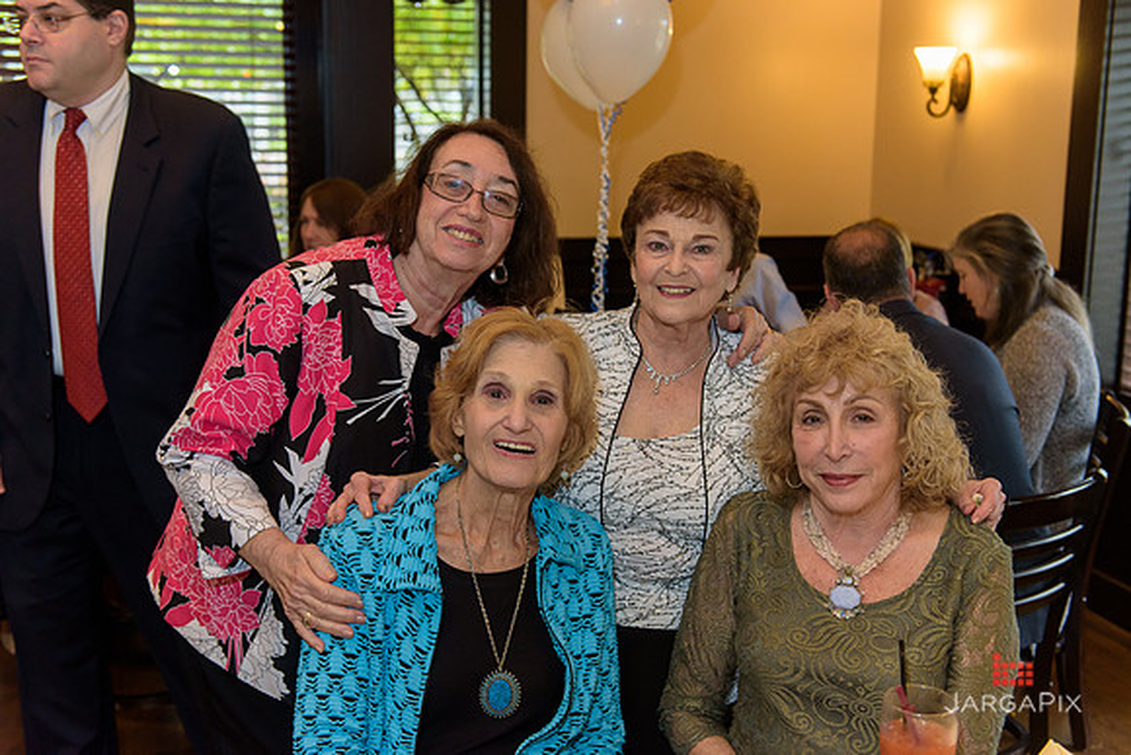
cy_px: 378
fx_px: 1383
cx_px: 566
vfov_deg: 30.5
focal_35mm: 44
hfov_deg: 44.5
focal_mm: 44
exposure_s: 1/125
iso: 800
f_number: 3.2
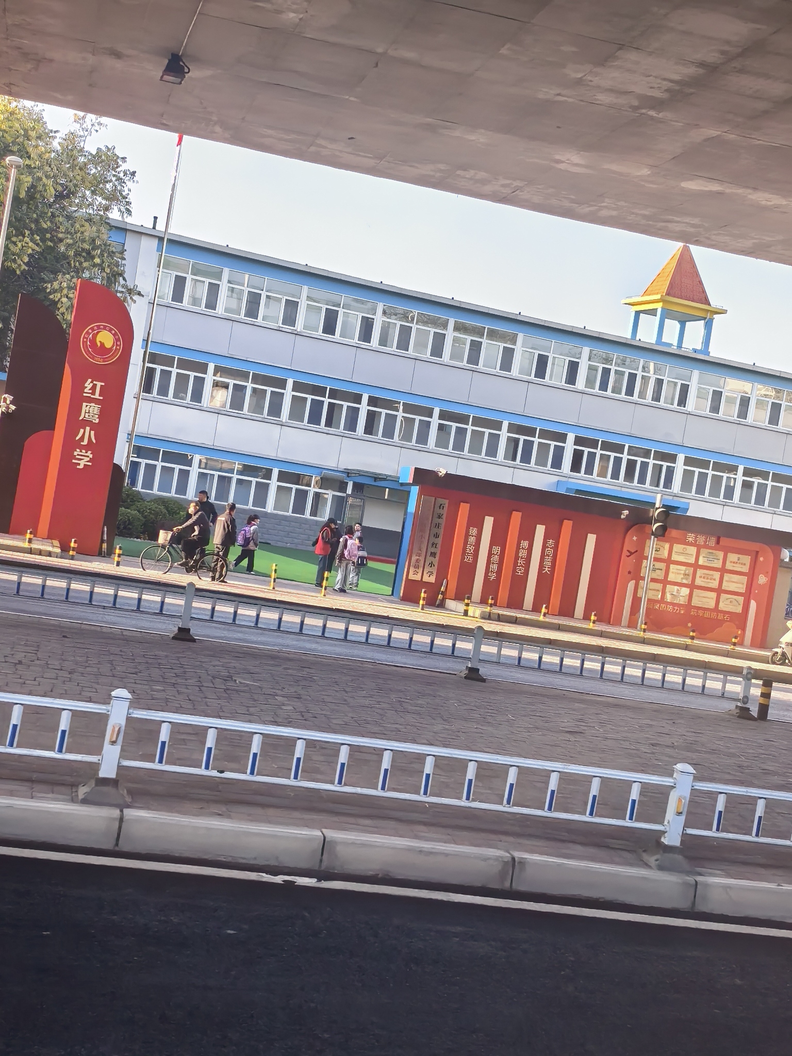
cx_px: 396
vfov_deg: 38.2
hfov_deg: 29.1
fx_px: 1525
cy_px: 528
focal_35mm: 50
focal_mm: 6.98
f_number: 2
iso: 50
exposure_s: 1/607
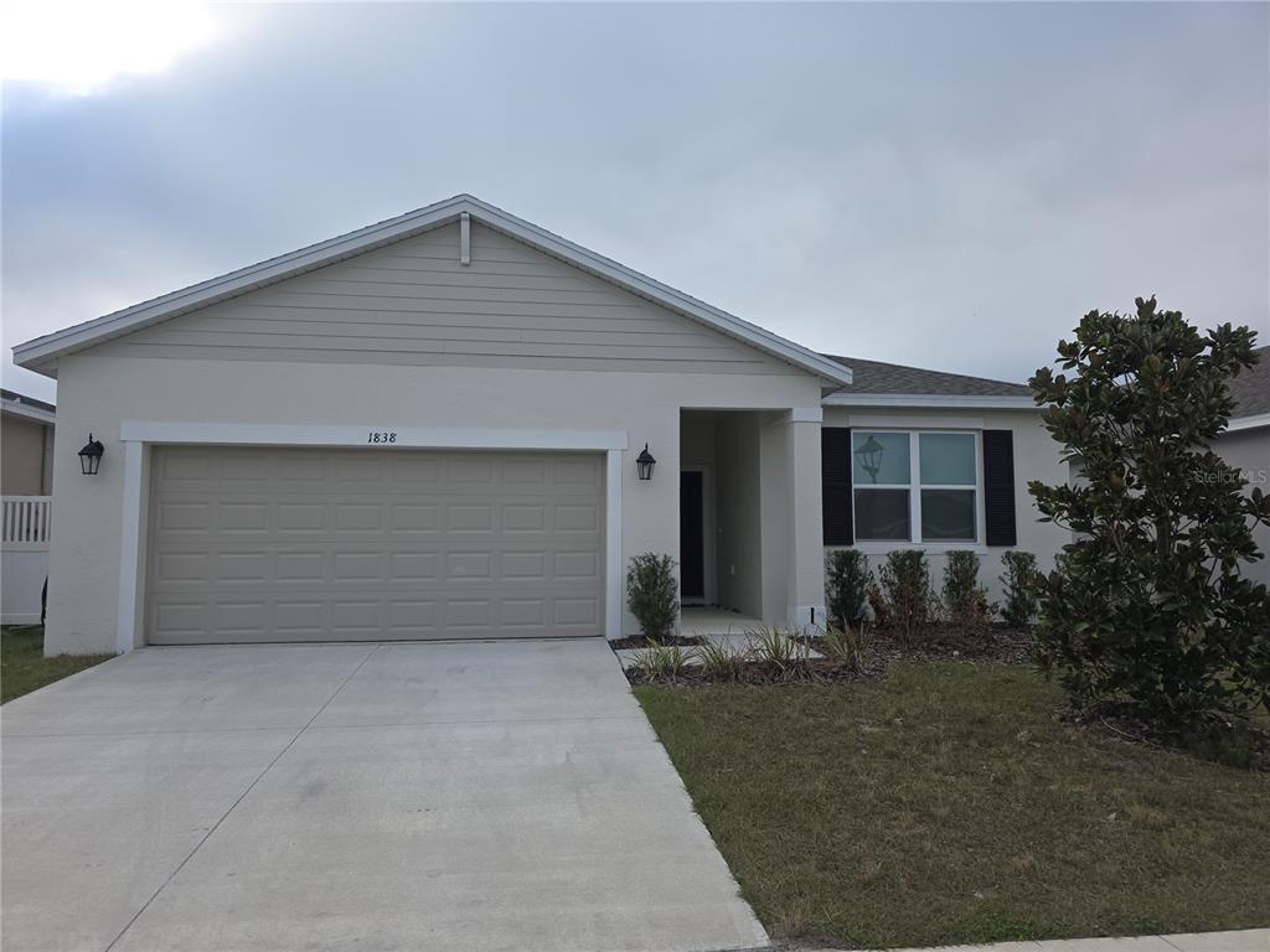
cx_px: 635
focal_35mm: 23
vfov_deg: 58.9
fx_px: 844
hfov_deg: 73.9
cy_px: 476
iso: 12
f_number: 1.7
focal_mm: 6.3
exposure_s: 1/472
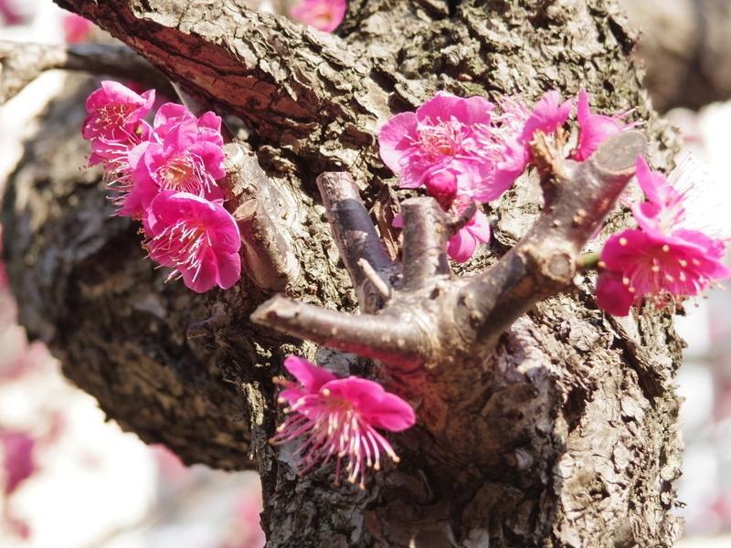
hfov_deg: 13.6
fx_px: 3062
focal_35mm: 145
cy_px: 274
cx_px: 366
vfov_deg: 10.2
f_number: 3.5
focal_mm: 26.1
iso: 200
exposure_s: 1/320
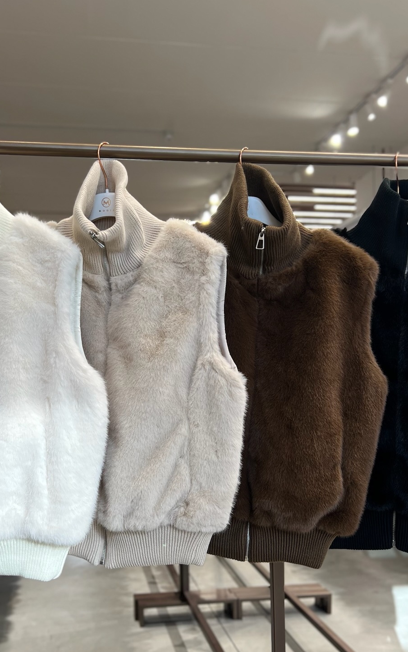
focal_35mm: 39
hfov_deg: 32.8
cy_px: 380
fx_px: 694
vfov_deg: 50.2
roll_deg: -0.6
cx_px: 191
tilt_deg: -0.6
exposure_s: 1/139
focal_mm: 5.7
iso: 32
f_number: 1.5
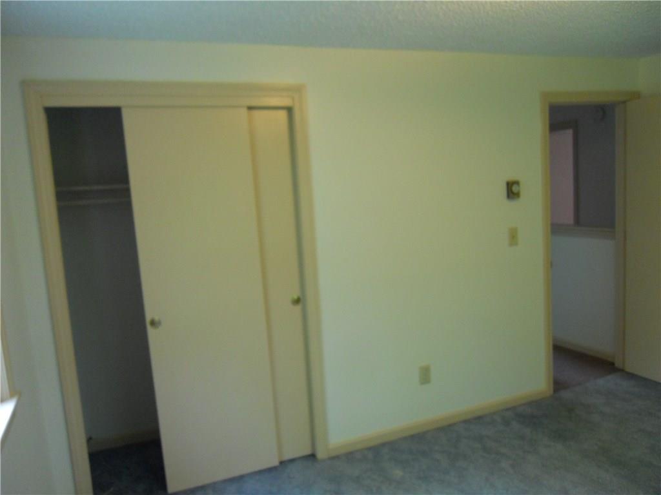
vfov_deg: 49.7
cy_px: 248
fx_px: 535
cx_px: 330
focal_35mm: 28
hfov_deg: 63.4
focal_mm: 5
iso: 400
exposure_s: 1/40
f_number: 2.7
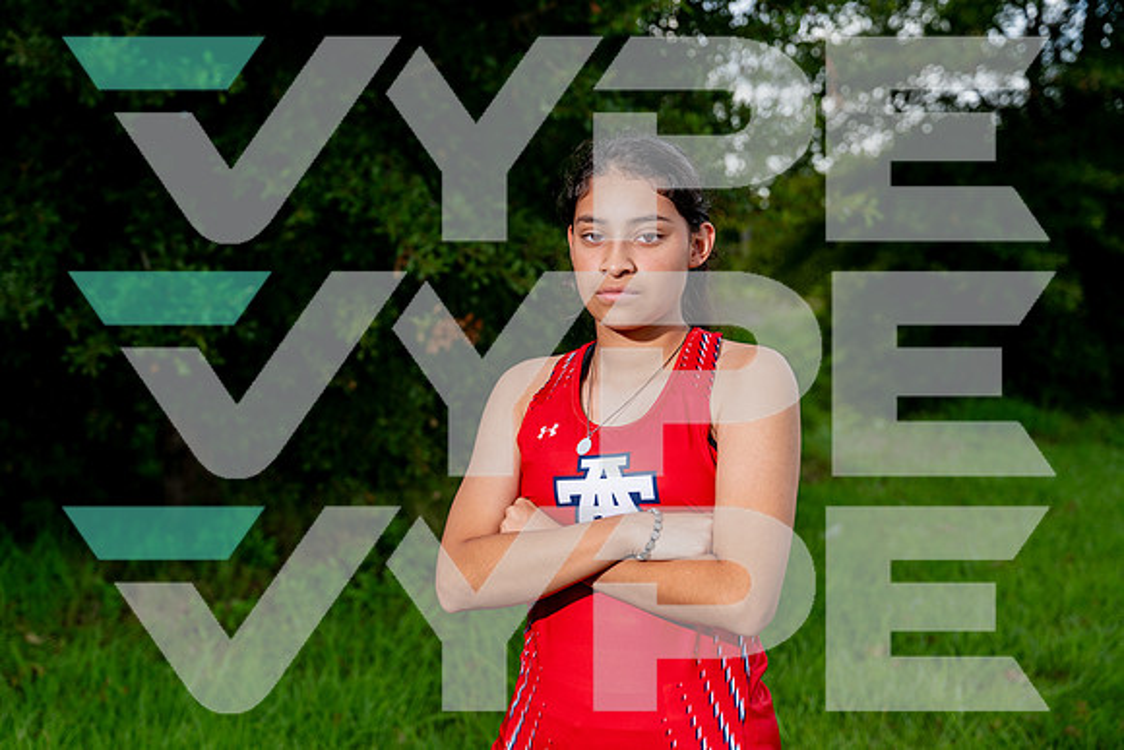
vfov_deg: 25.0
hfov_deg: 36.8
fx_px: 1690
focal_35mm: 54
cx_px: 562
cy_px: 375
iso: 100
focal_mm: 53
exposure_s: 1/400
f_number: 4
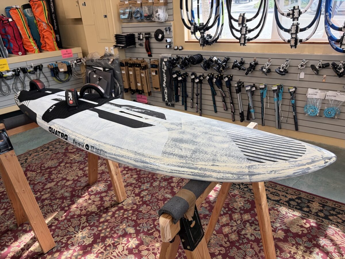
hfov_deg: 67.3
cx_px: 172
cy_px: 130
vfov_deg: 53.1
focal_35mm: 26
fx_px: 259
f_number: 1.6
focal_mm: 5.96
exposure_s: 1/120
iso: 125
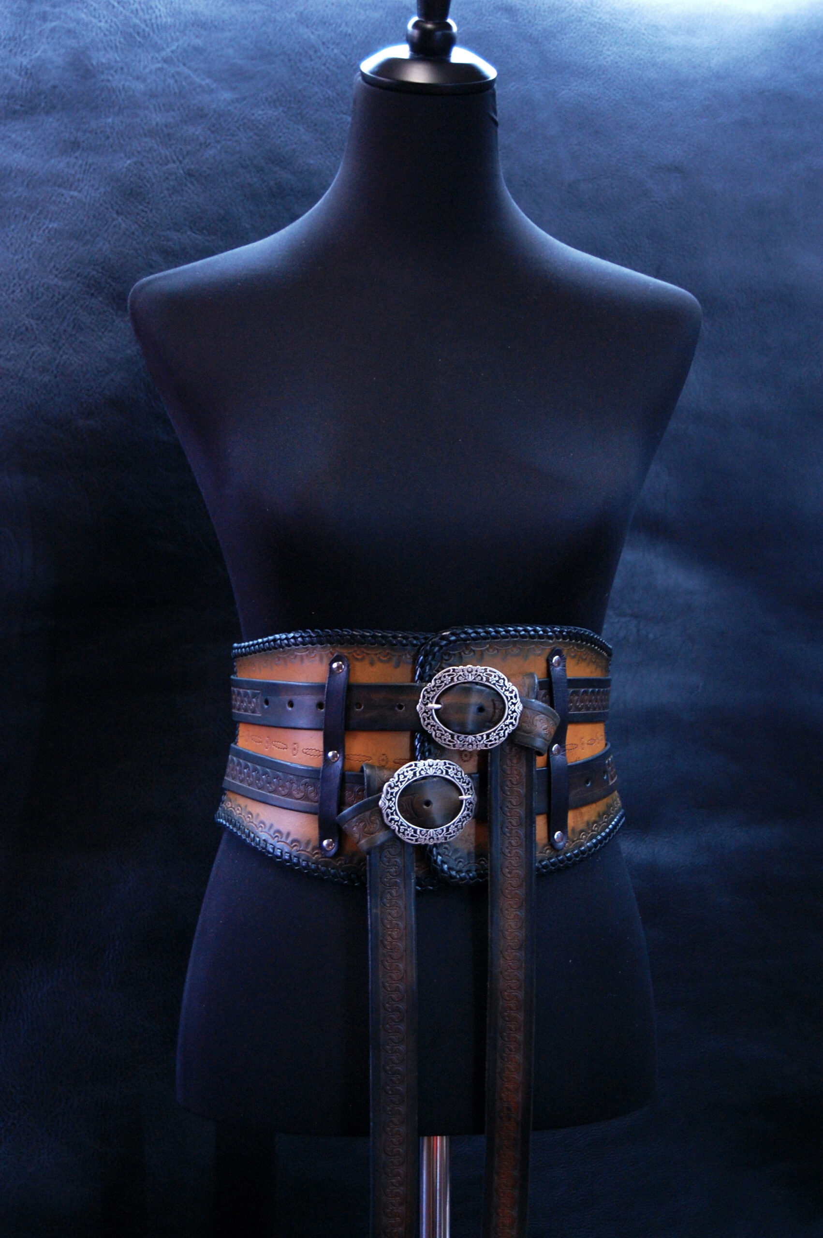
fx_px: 1958
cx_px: 412
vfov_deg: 35.1
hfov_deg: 23.7
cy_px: 619
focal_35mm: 57
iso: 800
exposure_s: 1/20
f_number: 5
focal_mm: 38
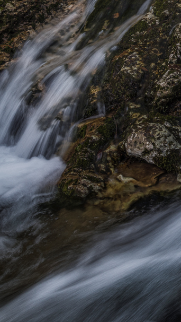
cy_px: 5
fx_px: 452
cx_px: 372
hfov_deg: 16.6
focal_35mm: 53
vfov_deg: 35.6
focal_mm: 15
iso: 80
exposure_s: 1/6
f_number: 16
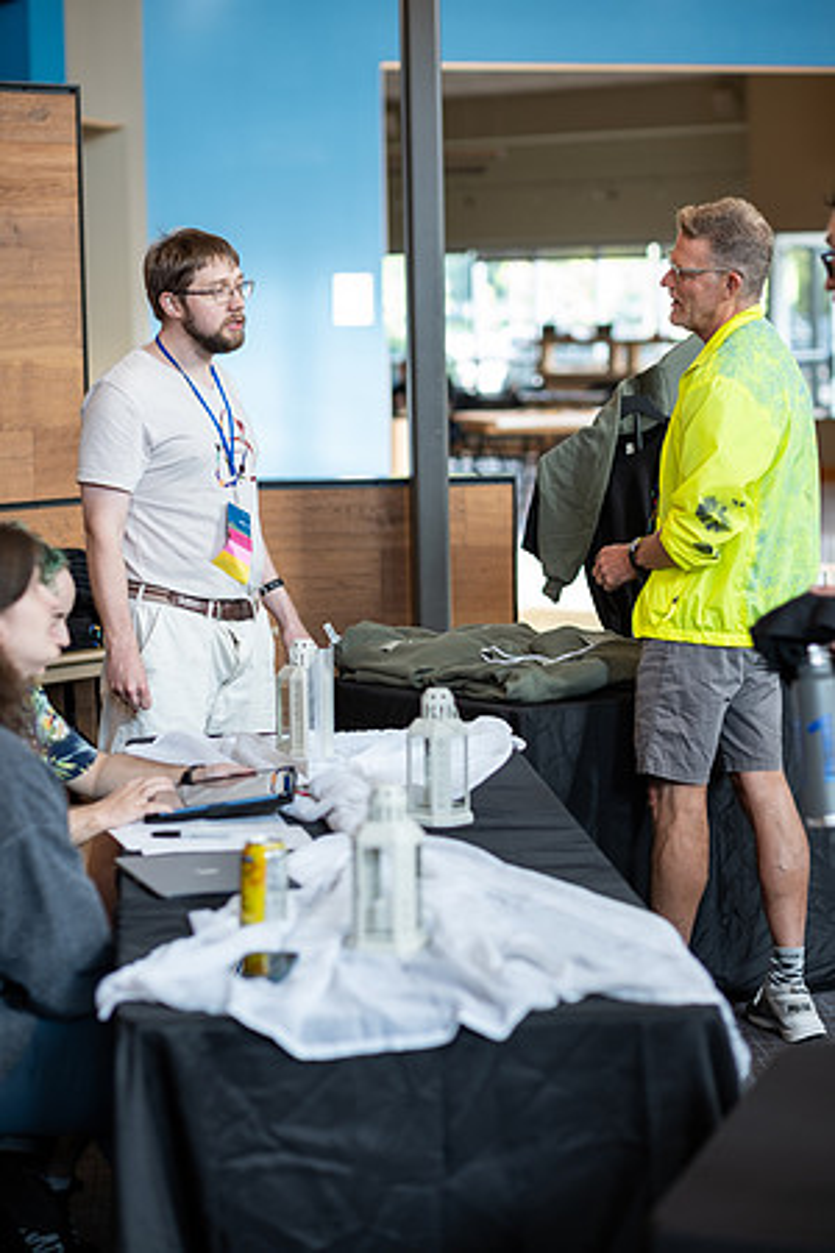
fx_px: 2922
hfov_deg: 16.3
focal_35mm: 84
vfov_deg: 24.2
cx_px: 418
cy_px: 626
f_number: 1.8
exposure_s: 1/80
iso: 125
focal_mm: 56
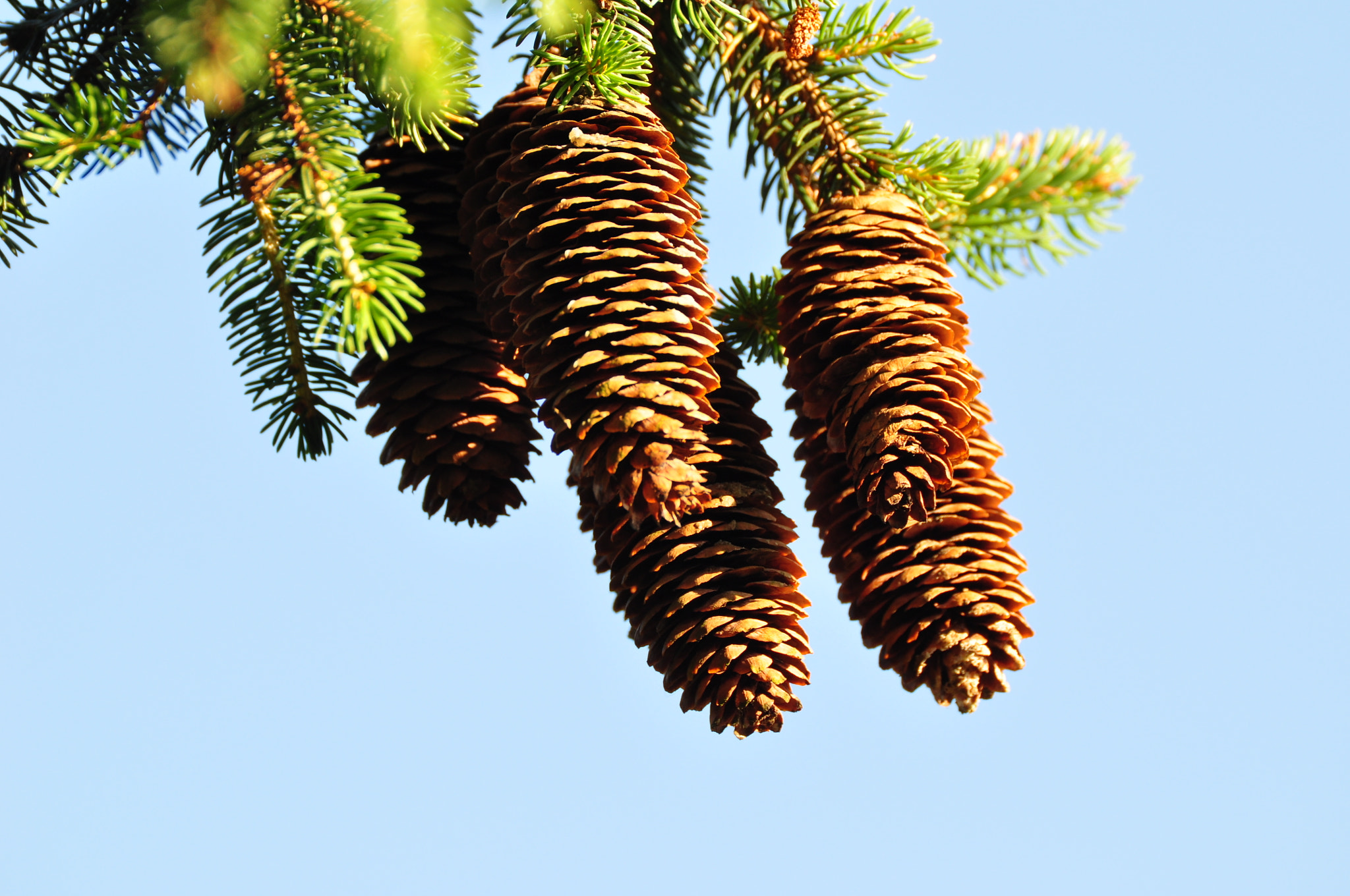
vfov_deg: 4.0
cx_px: 675
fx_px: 12921
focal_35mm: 345
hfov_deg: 6.0
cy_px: 448
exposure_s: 1/125
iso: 250
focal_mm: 230
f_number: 8
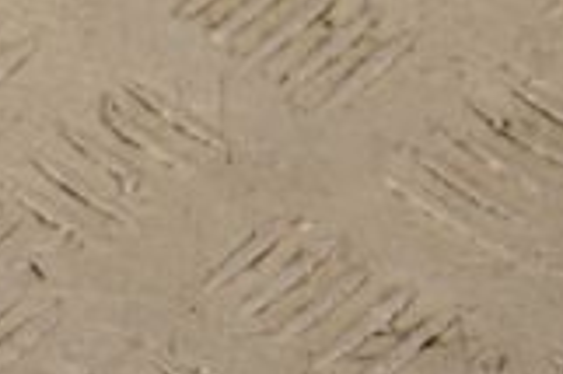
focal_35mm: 298
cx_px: -392
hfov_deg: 6.8
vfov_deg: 4.6
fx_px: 4656
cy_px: 629
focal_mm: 50
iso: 800
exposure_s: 1/200
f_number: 7.1
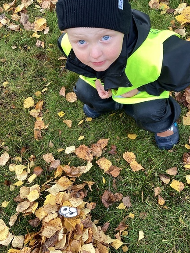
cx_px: 92
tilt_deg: -57.4
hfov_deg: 33.6
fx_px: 315
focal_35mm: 43
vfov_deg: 43.8
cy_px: 129
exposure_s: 1/100
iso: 40
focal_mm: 3.3
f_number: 2.4
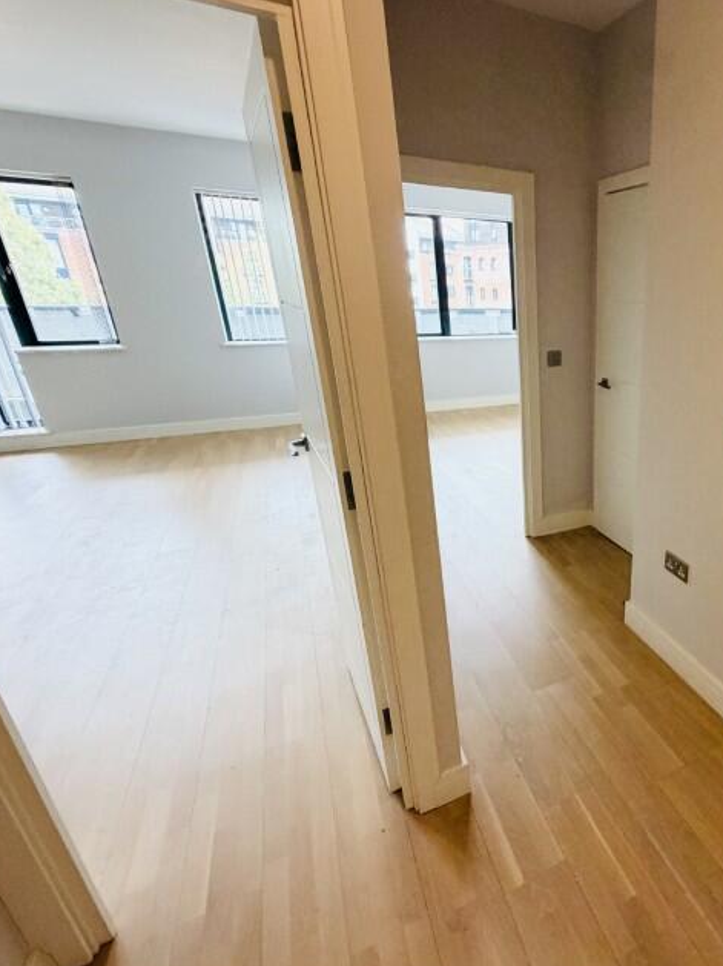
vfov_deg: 84.7
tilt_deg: -21.0
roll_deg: -1.5
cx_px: 615
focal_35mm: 19
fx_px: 530
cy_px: 488
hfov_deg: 60.8
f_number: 2.2
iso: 320
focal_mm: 2.22
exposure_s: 1/121
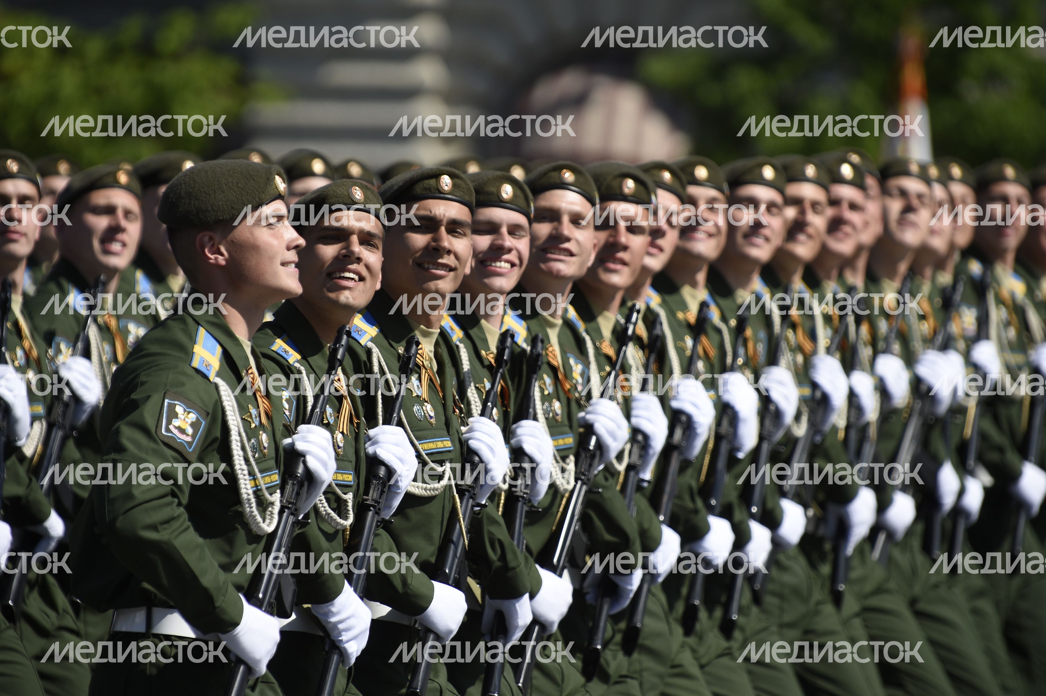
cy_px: 348
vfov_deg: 3.4
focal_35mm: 400
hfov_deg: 5.2
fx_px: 11616
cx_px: 523
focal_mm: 400
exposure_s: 1/2000
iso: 400
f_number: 7.1
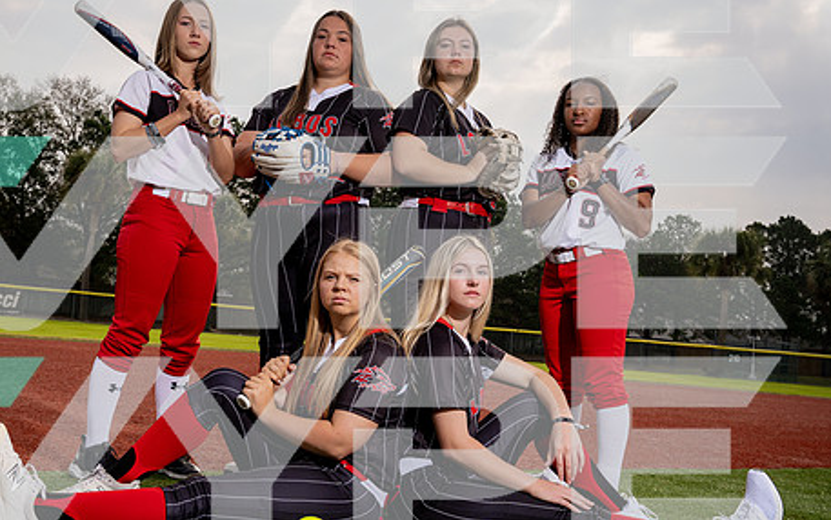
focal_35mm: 44
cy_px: 234
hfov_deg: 45.0
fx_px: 997
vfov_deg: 29.2
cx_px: 324
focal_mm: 34
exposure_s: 1/250
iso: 100
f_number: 8
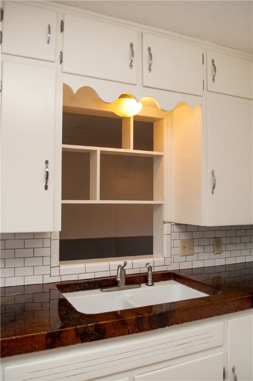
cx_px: 126
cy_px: 190
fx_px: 317
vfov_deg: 62.0
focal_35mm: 30
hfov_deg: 43.5
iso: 500
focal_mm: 20
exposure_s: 1/160
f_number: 5
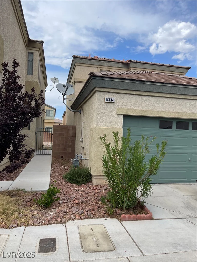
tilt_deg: +1.6
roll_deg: -2.7
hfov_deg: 54.9
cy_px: 131
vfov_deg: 69.4
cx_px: 98
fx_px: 190
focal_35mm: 25
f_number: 1.6
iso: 32
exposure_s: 1/2786
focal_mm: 5.1
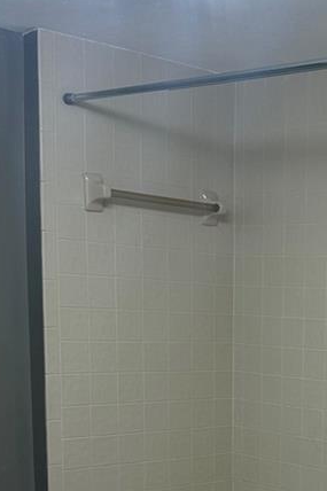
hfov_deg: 18.7
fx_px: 954
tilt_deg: -7.9
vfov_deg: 27.6
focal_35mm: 70
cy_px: 463
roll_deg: -2.6
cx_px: 357
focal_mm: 6.86
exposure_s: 1/120
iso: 64
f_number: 1.78
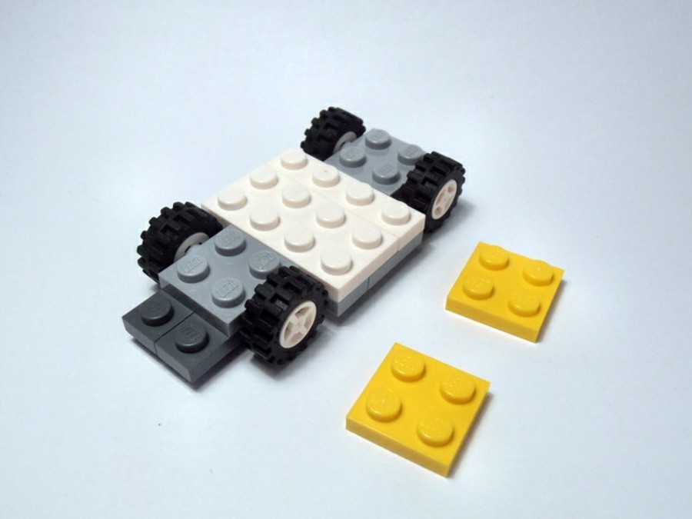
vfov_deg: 38.7
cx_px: 346
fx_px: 740
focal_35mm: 37
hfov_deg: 50.1
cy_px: 260
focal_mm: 6.61
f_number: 3.9
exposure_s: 1/125
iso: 80
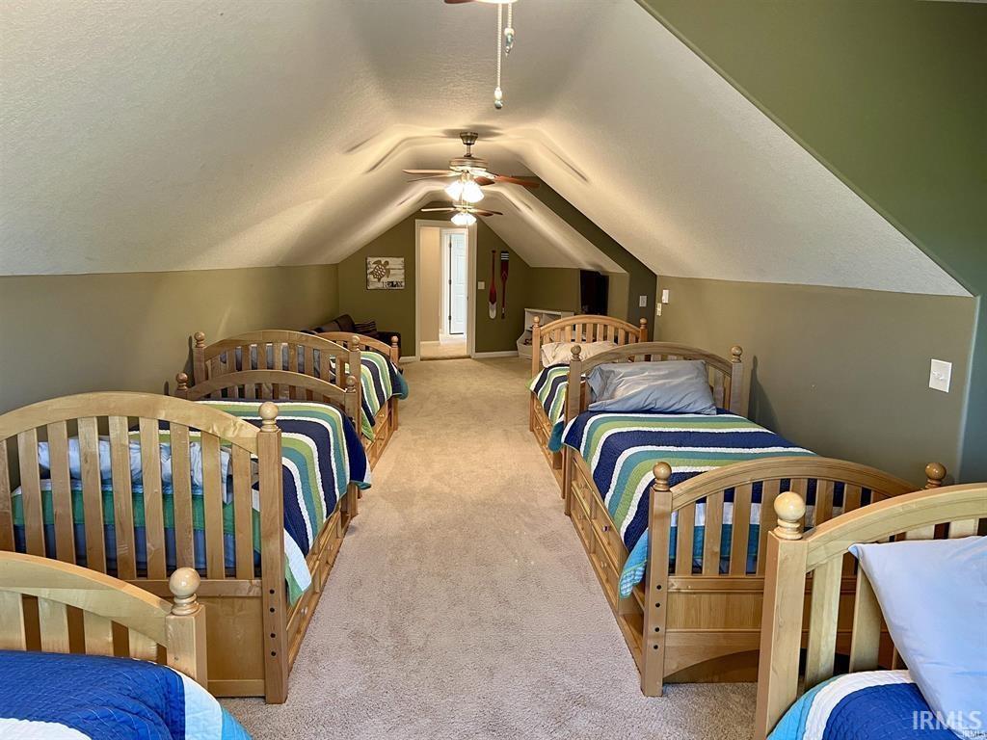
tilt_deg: -7.8
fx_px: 741
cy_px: 370
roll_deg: -0.8
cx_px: 494
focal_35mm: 26
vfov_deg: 53.1
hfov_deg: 67.3
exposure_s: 1/60
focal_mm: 5.7
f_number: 1.5
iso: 200
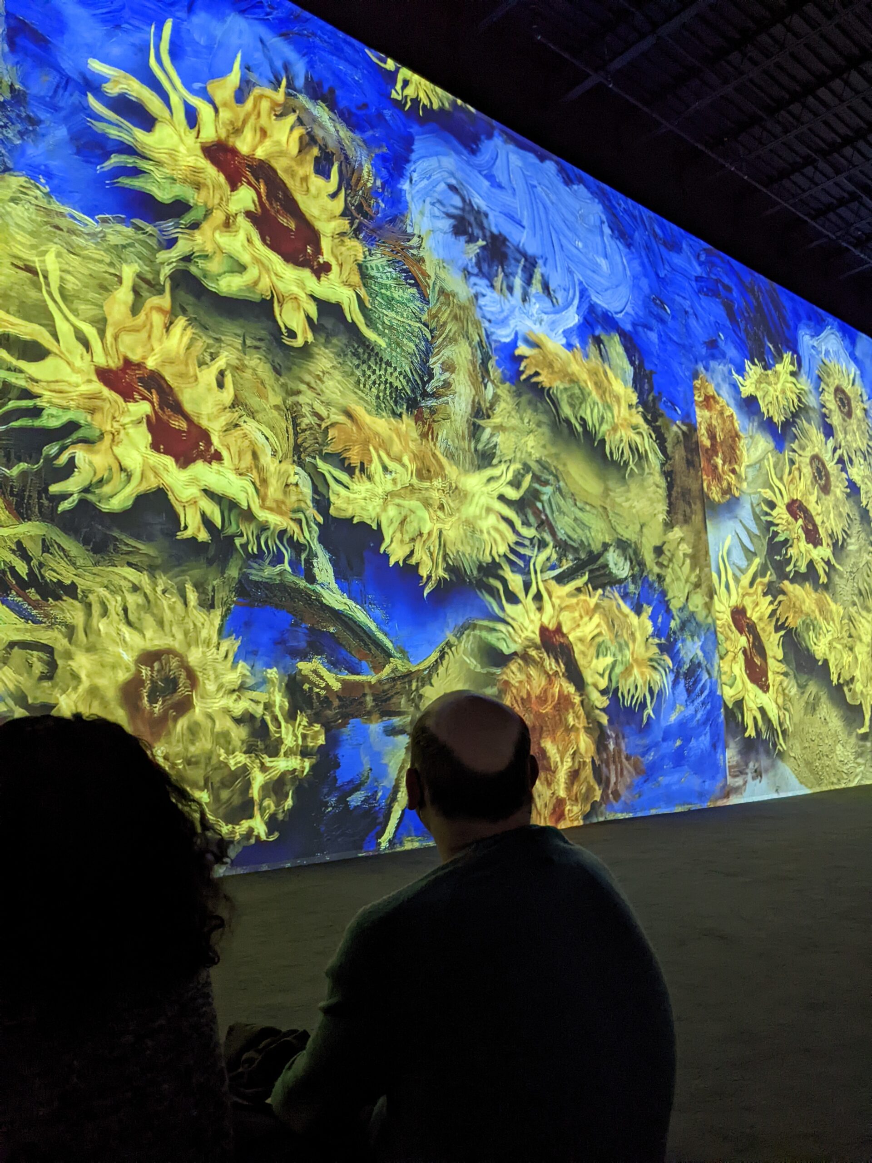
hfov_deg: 51.4
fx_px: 907
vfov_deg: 65.3
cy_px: 582
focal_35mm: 27
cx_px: 436
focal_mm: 4.44
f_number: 1.8
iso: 622
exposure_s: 1/30
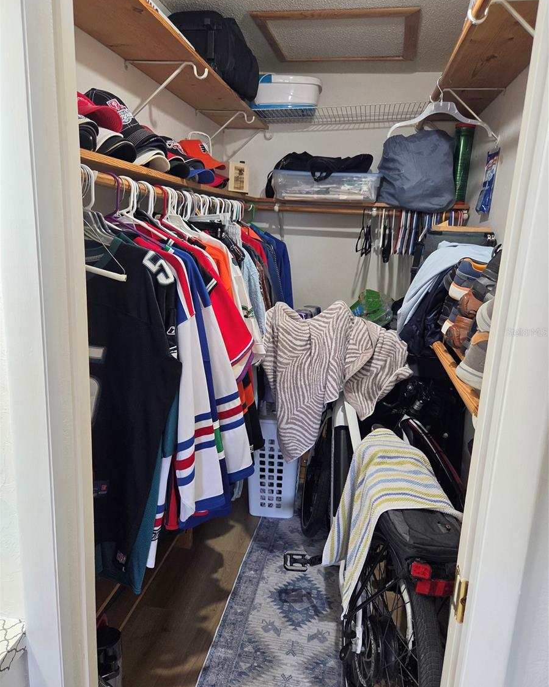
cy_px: 332
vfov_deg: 70.3
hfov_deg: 58.8
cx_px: 274
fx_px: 487
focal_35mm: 24
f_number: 1.8
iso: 200
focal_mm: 5.4
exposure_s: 1/120
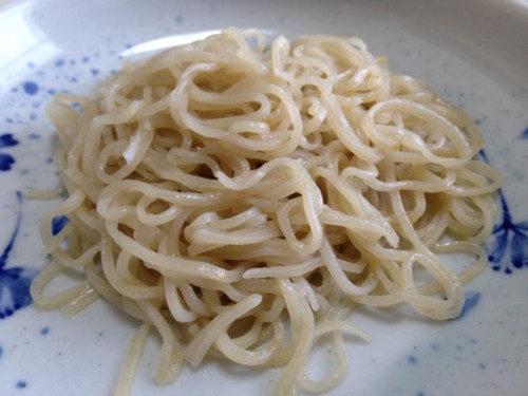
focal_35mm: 35
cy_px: 198
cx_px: 264
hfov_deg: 52.6
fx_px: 534
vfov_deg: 40.7
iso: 64
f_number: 2.4
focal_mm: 4.28
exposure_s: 1/20
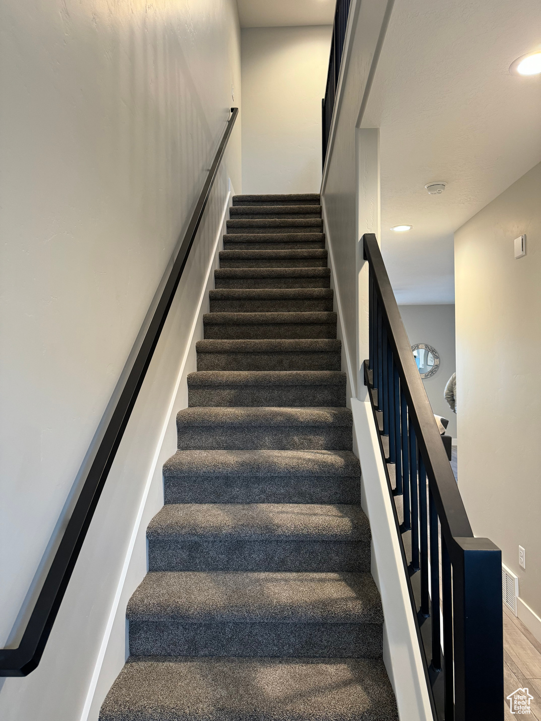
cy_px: 360
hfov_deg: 56.8
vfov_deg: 71.6
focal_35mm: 24
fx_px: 500
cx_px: 270
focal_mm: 6.86
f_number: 1.78
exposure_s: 1/60
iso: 320
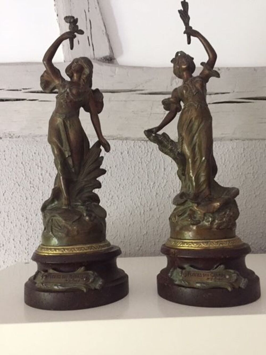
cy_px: 178
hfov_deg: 48.2
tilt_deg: +5.9
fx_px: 297
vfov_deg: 61.7
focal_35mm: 29
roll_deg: +1.9
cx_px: 133
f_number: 2.2
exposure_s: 1/17
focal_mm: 4.15
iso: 250
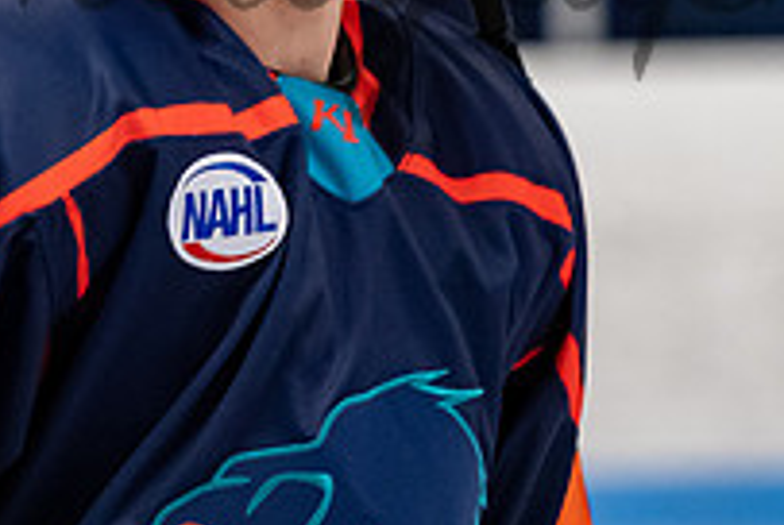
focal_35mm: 567
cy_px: -32
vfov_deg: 2.4
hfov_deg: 3.6
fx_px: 12366
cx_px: 44
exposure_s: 1/800
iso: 2000
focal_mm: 125
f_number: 3.2
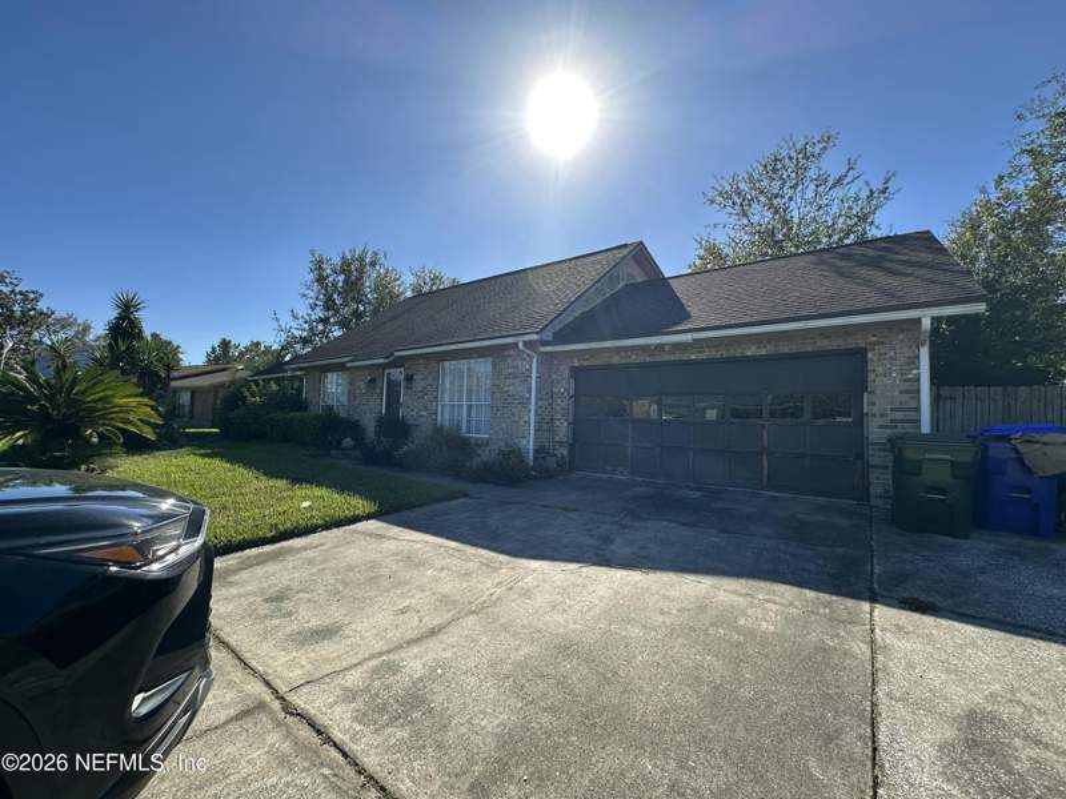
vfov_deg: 85.7
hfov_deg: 102.1
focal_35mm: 14
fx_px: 431
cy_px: 400
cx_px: 533
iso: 50
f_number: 2.2
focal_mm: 2.22
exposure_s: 1/1171
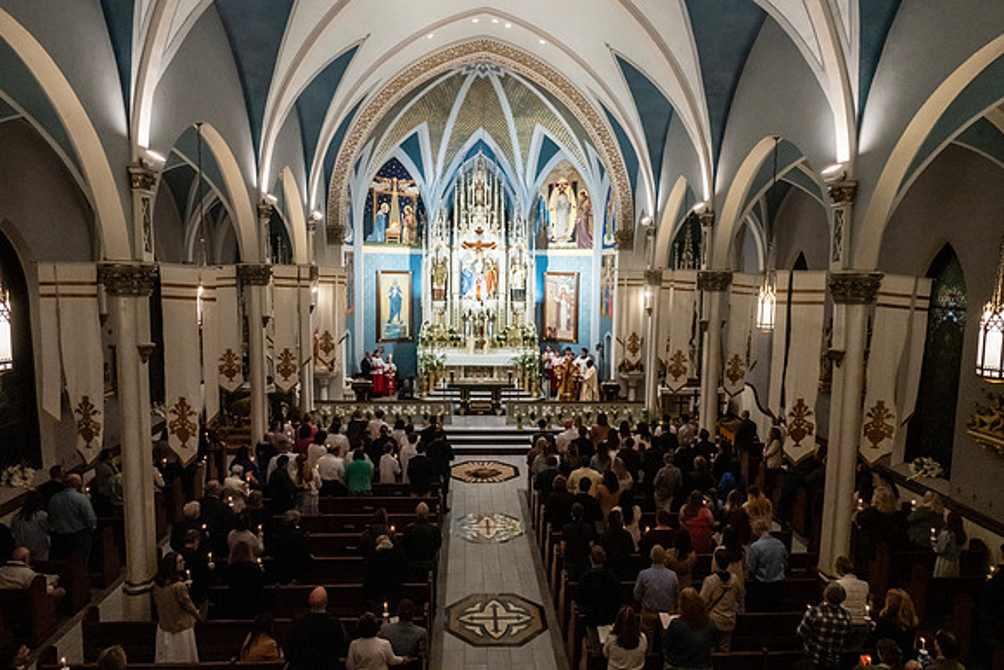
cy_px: 335
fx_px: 669
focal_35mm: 24
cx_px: 502
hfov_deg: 73.7
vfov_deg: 53.2
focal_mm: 24
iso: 5000
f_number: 13
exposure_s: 1/60
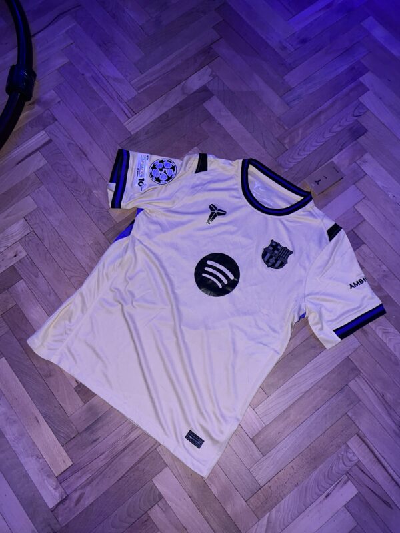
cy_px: 266
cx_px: 200
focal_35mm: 26
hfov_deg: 53.1
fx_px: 401
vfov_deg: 67.3
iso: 32
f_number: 1.5
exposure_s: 1/5
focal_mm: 5.7
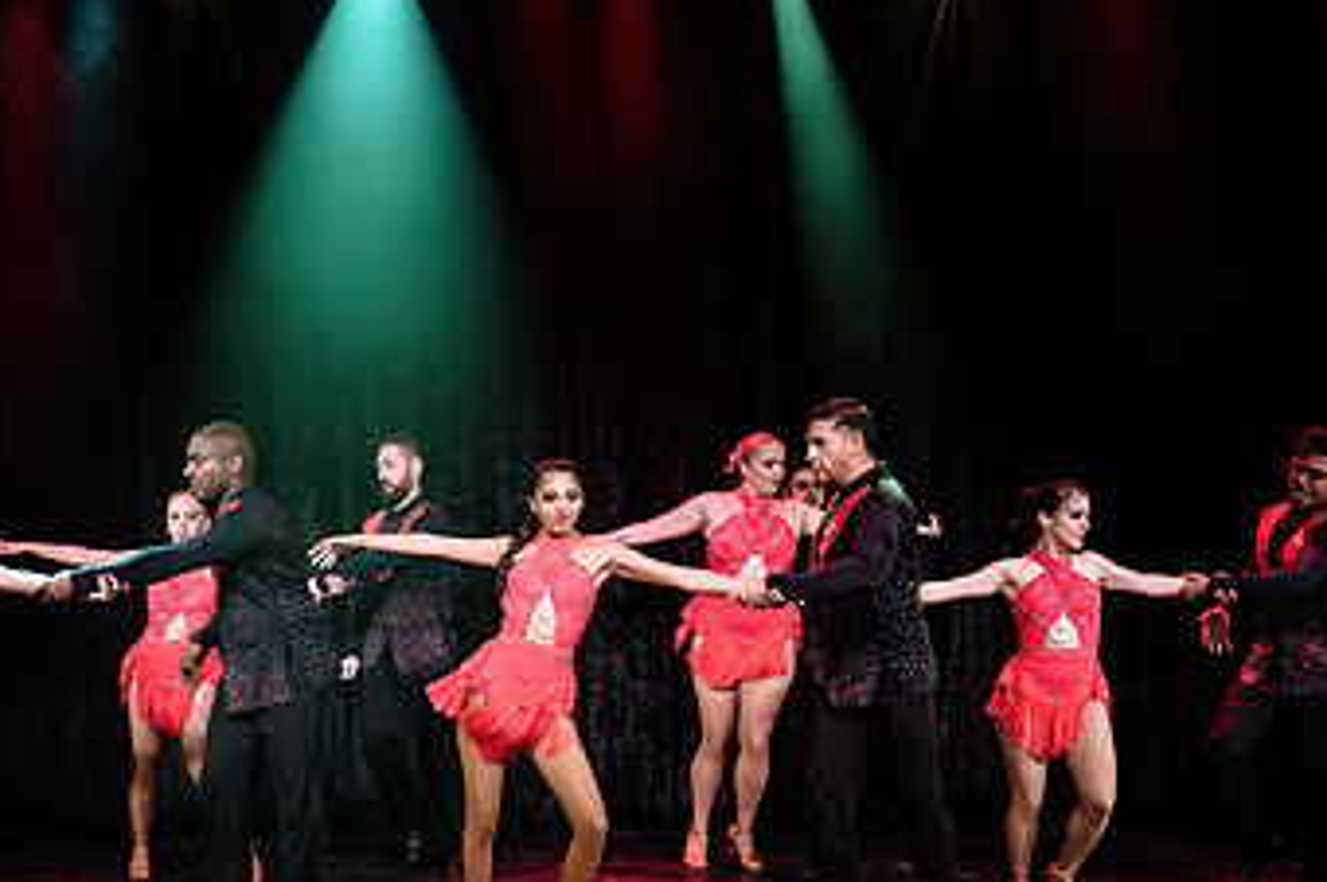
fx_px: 1510
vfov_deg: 32.0
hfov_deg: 47.0
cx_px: 500
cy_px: 650
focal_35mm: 41
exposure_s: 1/500
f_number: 3.2
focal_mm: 24
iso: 1600
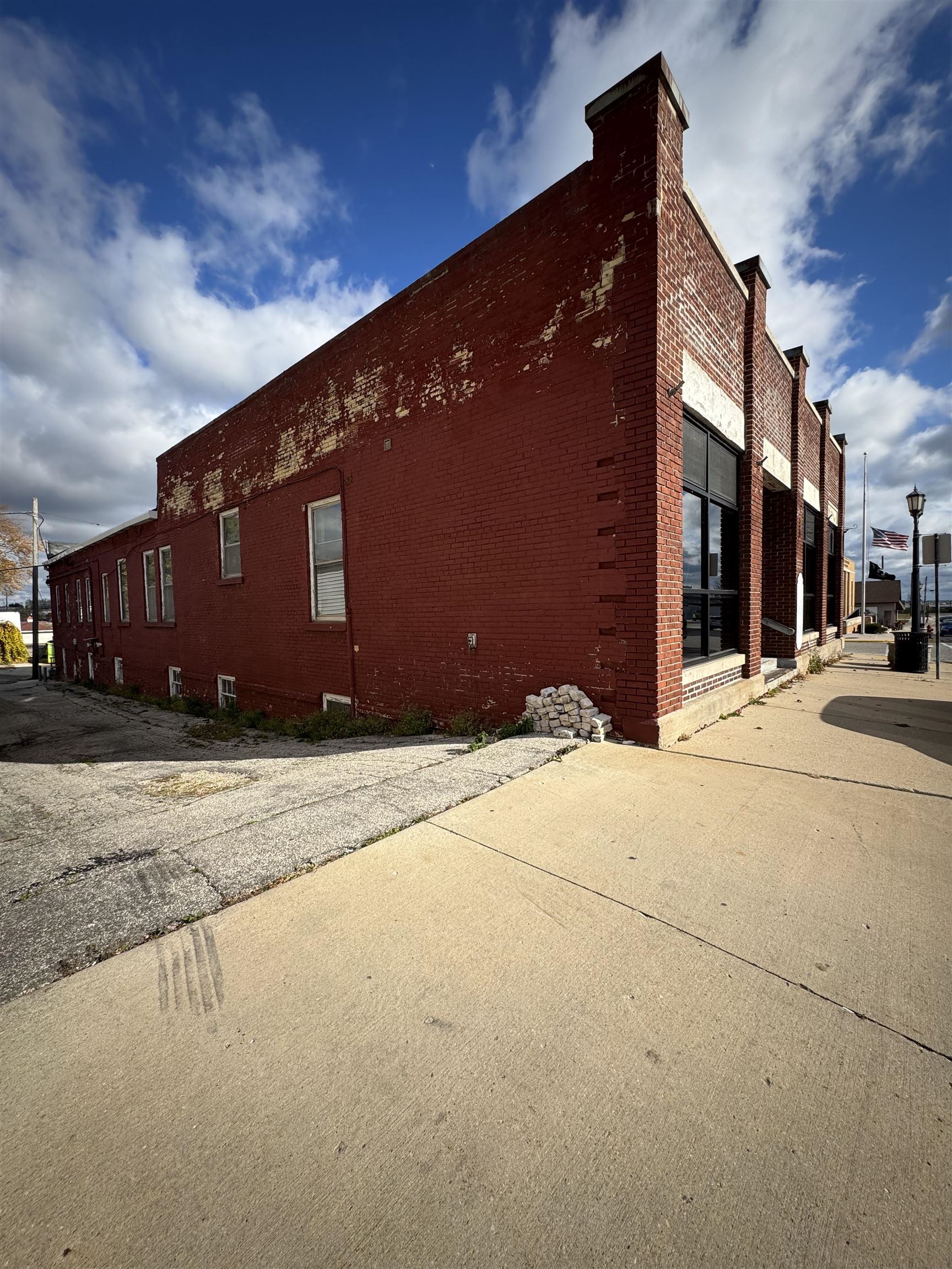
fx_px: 513
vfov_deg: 102.1
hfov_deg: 85.7
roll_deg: +2.7
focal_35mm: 14
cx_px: 476
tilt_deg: -4.8
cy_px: 634
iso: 50
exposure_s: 1/1395
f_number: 2.2
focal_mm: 2.22
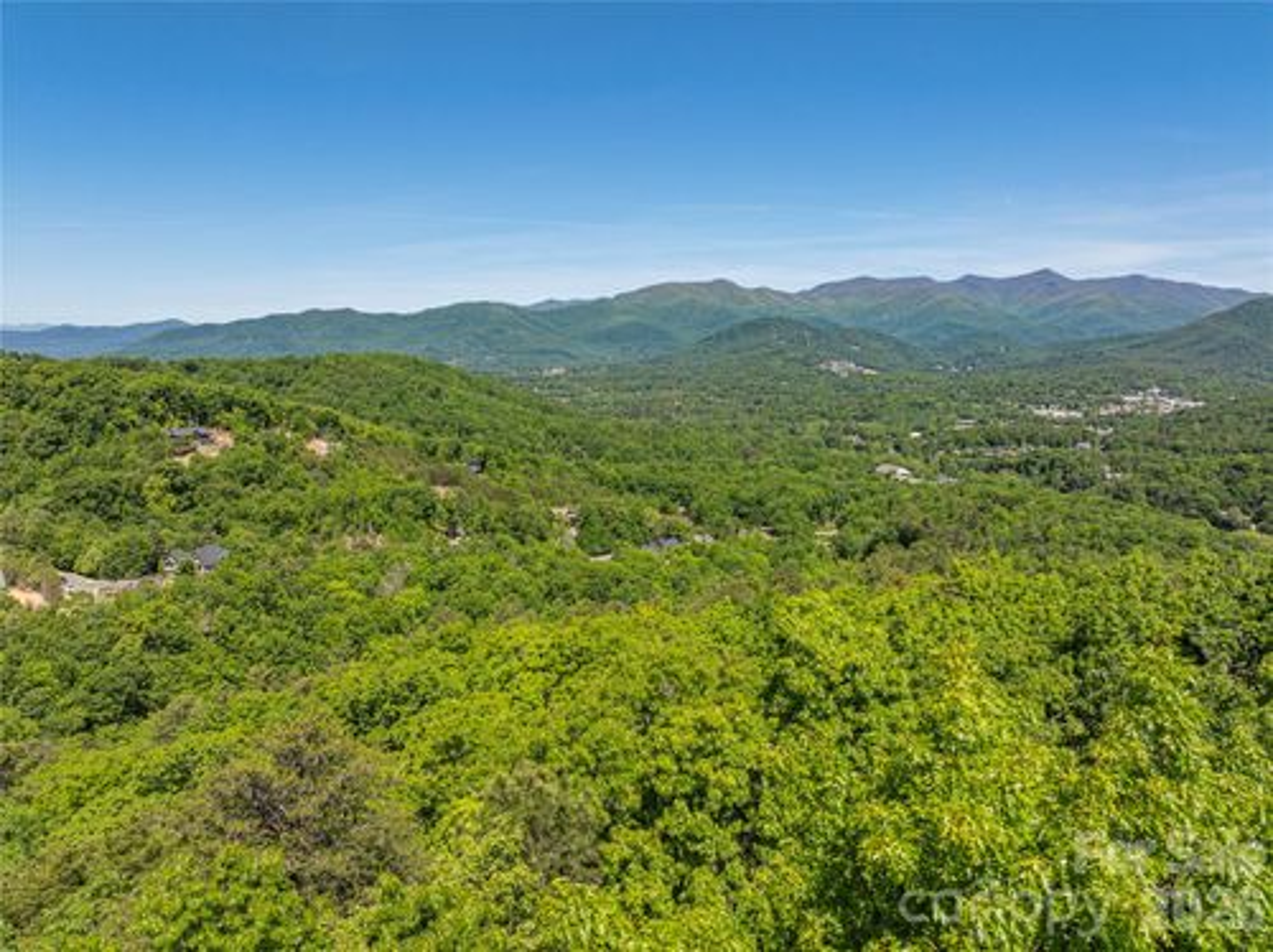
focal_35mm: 24
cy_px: 476
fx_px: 882
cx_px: 636
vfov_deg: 56.7
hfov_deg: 71.6
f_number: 2.8
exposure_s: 1/1000
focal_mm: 12.29
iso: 100
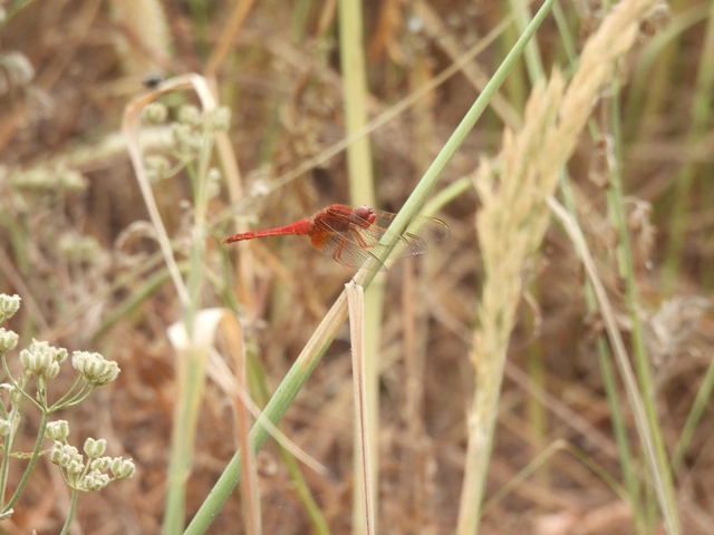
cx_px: 357
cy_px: 268
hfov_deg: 2.8
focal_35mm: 700
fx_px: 14438
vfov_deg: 2.1
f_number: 5.6
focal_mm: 125
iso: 100
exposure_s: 1/125
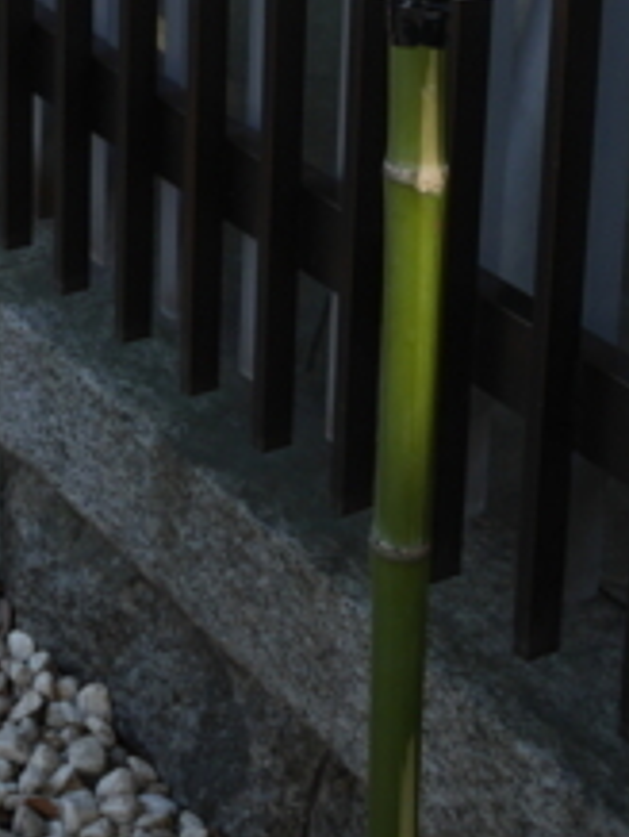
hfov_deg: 14.5
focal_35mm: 99
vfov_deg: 18.4
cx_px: -136
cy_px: -250
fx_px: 2394
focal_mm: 18
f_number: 5
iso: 200
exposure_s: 1/125
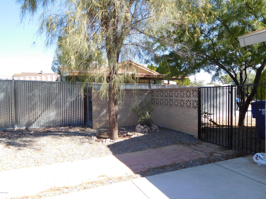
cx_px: 133
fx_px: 192
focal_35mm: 25
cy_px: 100
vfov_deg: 54.9
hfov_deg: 69.4
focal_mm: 4.5
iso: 125
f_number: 3.4
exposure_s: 1/400
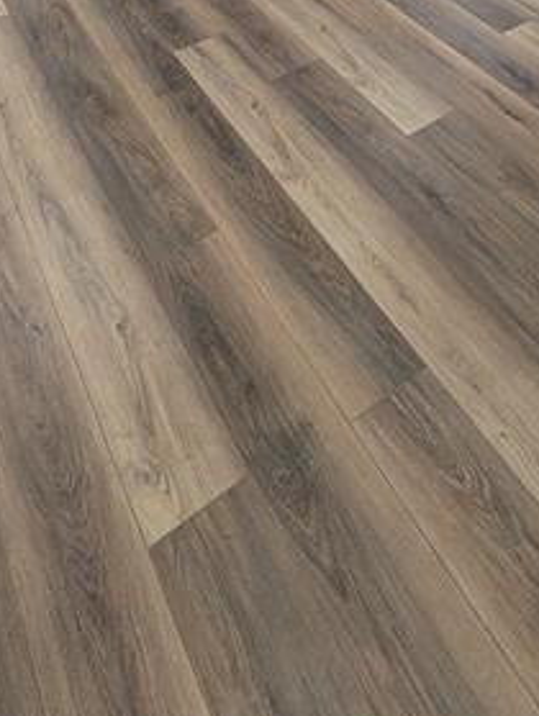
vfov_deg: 35.5
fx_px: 684
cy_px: -231
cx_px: 275
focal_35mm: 33
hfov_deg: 43.0
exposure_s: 1/307
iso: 55
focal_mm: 2.02
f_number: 1.7
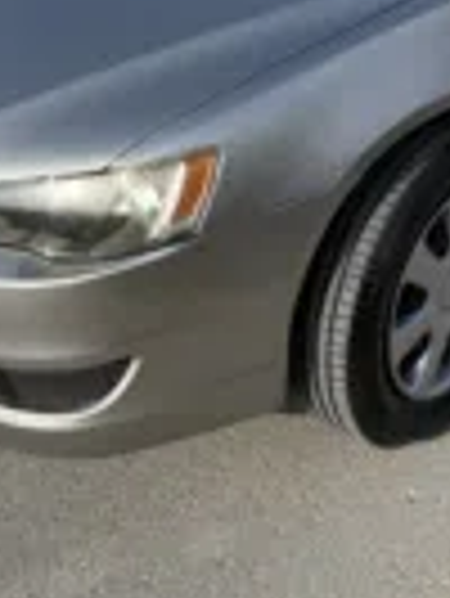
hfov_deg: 18.2
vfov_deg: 22.4
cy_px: -180
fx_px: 1350
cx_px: 495
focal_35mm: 78
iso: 50
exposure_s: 1/2538
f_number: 1.6
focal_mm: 5.96
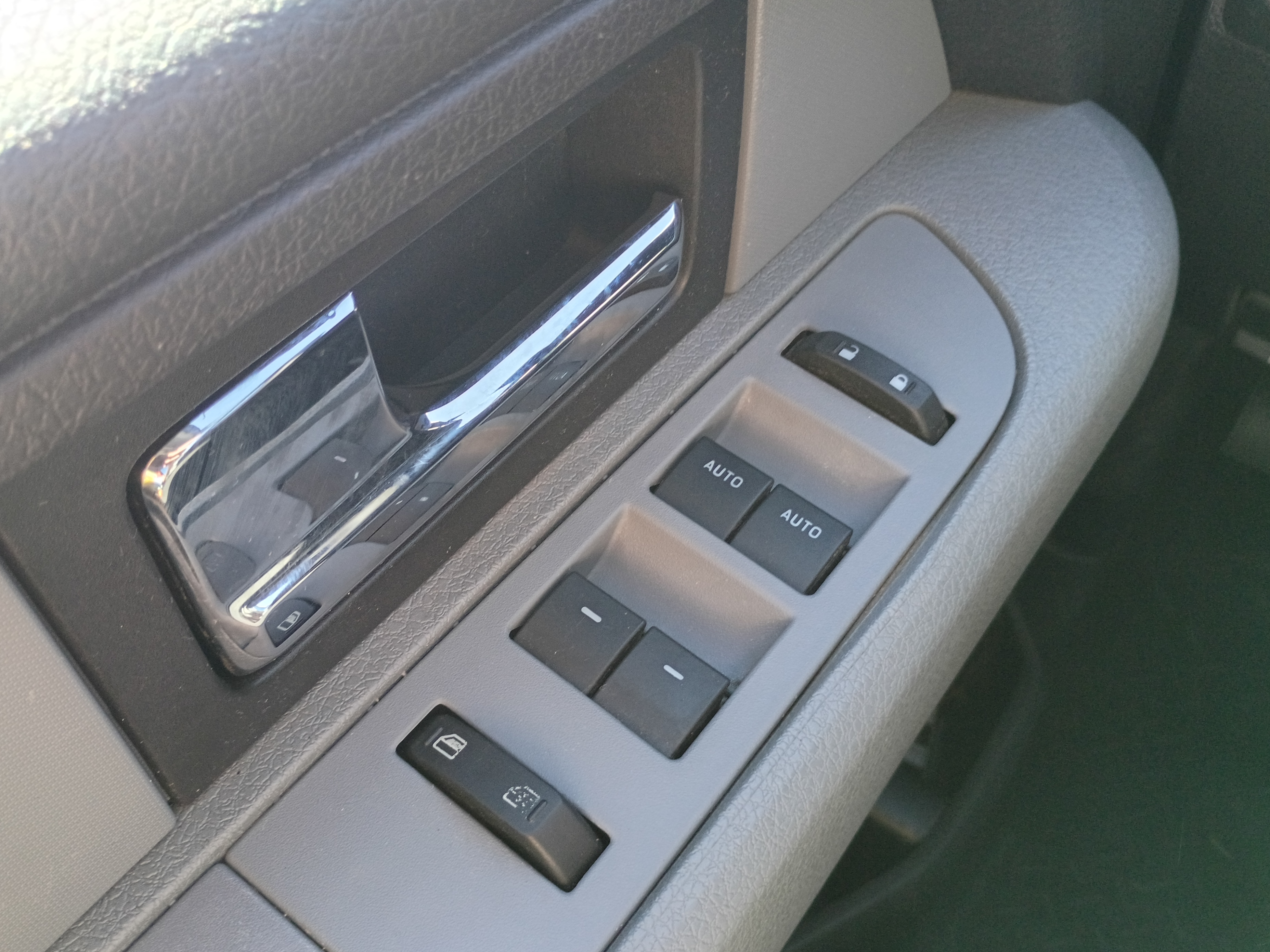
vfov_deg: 44.2
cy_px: 489
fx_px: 1174
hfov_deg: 56.8
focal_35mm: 32
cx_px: 592
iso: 344
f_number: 1.8
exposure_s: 1/60
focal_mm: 4.27
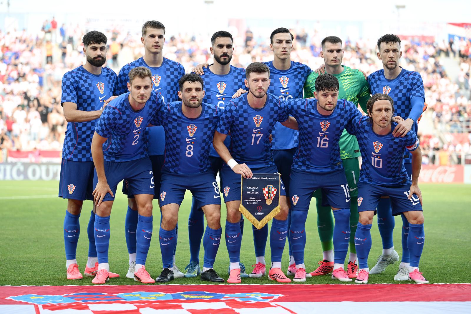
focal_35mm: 103
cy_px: 157
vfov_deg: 13.3
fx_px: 1348
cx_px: 236
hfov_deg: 19.8
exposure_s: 1/640
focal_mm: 103
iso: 200
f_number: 2.8
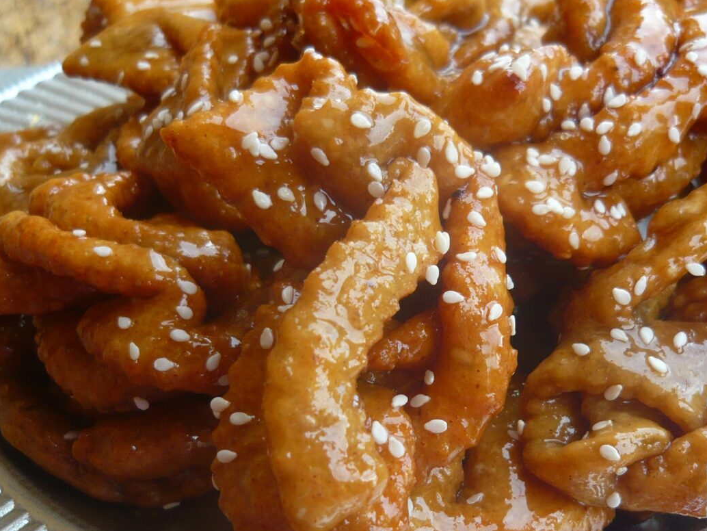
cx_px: 403
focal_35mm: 49
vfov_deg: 29.7
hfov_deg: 38.8
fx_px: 1001
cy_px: 278
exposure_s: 1/60
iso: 100
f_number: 2.8
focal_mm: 5.5
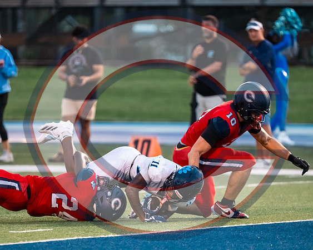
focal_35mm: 457
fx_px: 4235
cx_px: 127
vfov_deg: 3.4
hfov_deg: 4.2
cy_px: 125
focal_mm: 400
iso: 8000
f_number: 4.5
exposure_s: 1/1600
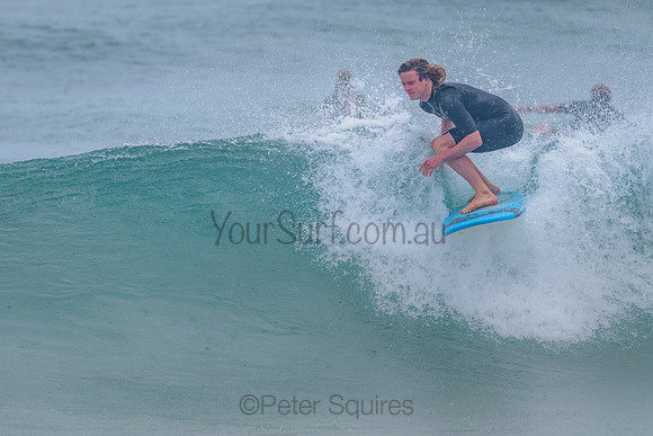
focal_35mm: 613
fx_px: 11116
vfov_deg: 2.2
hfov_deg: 3.4
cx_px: 382
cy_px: 175
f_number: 5.6
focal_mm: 500
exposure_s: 1/2000
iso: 450
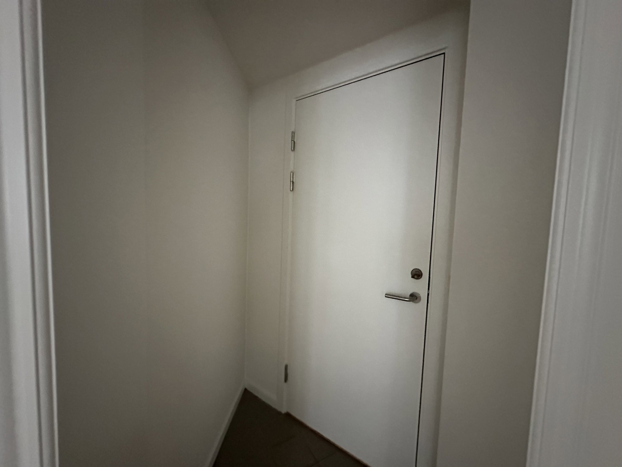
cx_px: 311
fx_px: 252
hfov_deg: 102.1
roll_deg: -1.4
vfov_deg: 85.7
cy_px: 234
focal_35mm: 14
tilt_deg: -5.2
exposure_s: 1/58
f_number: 2.2
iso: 1250
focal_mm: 2.22
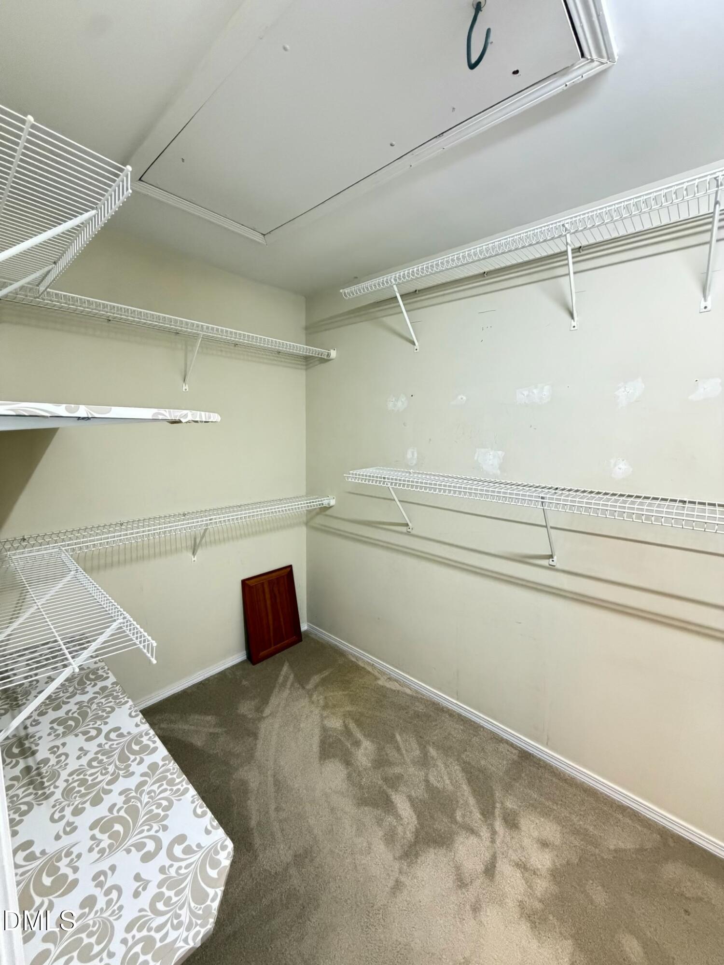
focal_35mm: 14
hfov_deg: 85.7
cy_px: 482
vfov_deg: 102.1
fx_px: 390
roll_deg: -1.5
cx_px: 362
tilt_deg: -7.8
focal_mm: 2.22
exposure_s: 1/60
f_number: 2.2
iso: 800
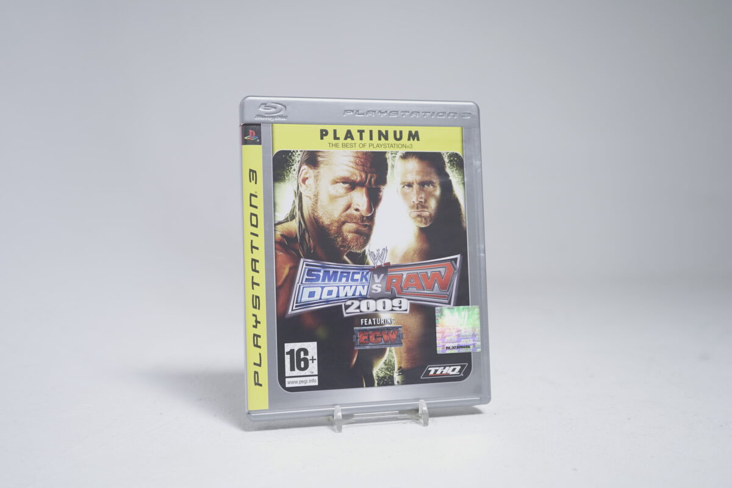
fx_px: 732
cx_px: 366
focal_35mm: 36
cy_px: 244
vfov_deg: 36.9
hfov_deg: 53.1
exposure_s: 1/5
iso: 100
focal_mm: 36
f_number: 5
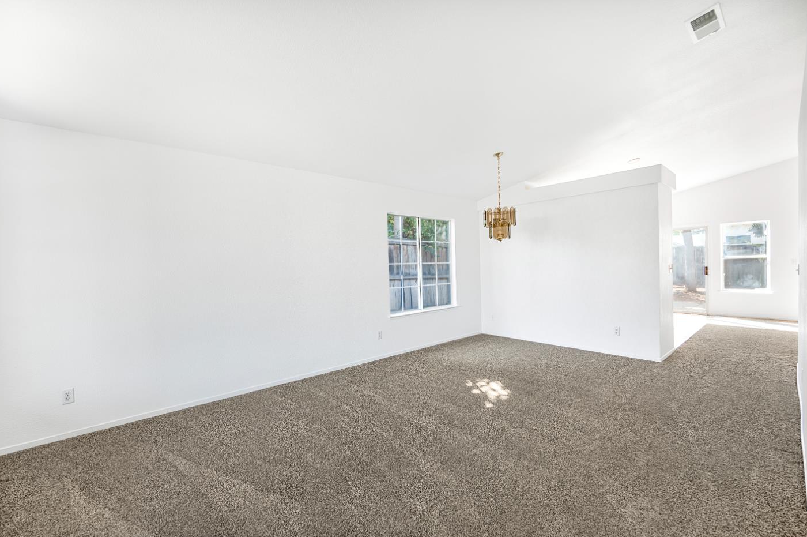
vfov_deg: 77.2
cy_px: 268
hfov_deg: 100.4
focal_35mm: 15
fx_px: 336
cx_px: 390
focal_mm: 14
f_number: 5
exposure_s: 1/80
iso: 400
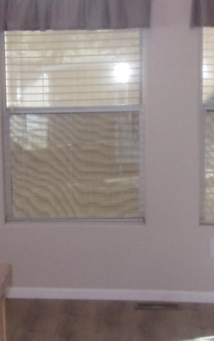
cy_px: 184
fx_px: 690
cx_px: 25
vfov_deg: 27.8
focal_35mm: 74
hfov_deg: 17.4
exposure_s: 1/34
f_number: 3.3
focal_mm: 4.3
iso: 129
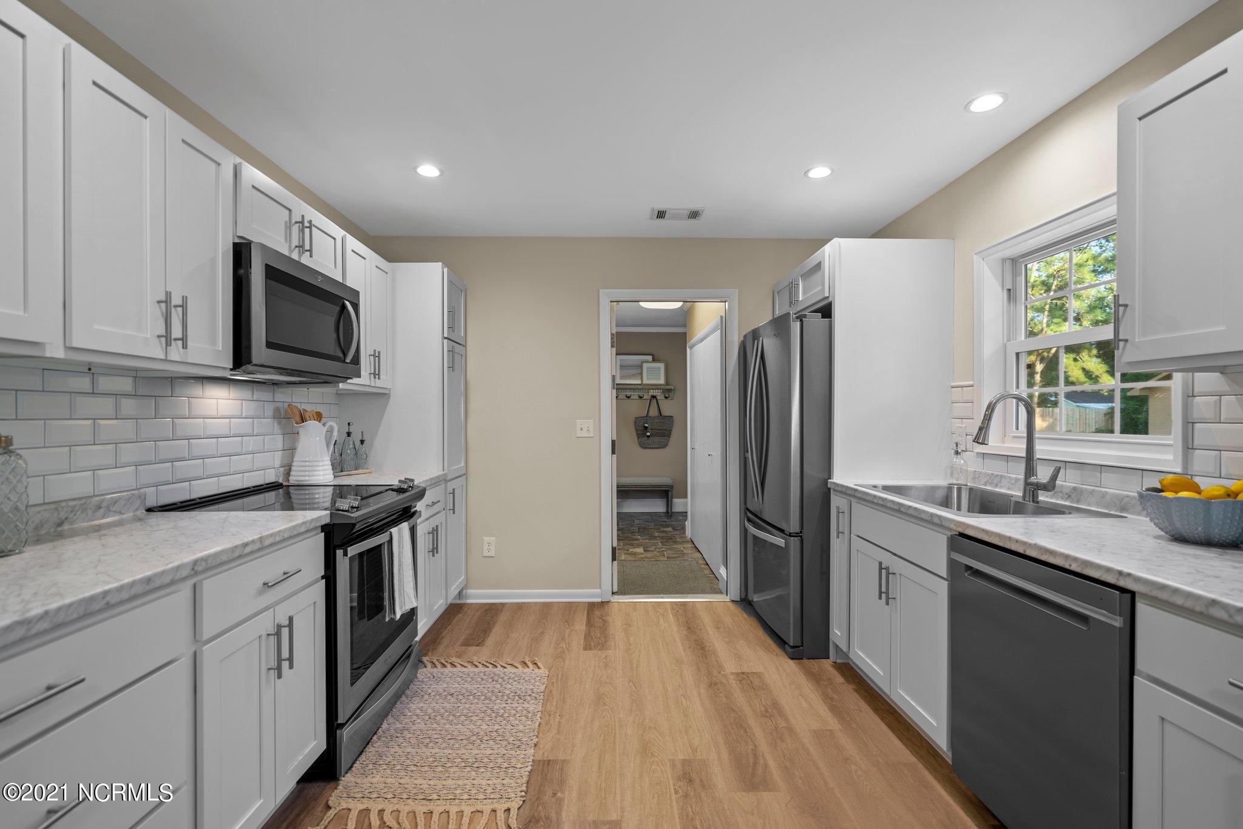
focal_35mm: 16
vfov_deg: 73.7
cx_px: 622
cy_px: 414
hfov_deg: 96.7
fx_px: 552
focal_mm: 16
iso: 100
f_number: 4
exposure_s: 1/2.5
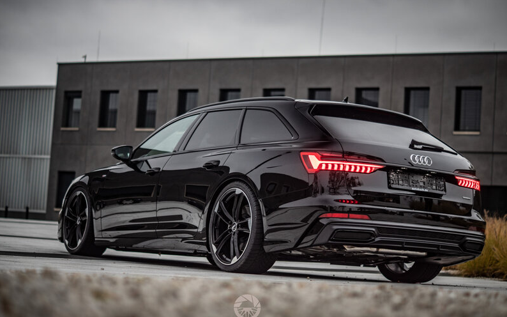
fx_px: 1064
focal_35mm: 77
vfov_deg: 16.9
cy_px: 163
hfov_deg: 26.8
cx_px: 254
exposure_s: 1/45
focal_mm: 50
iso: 250
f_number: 1.8
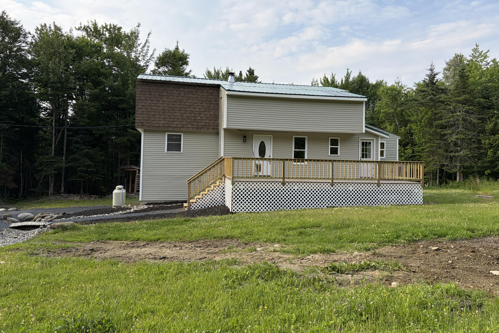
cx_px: 249
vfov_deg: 46.3
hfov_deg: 65.5
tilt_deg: +4.2
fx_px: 388
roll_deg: +0.4
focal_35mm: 28
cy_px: 144
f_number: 1.6
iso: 50
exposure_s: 1/1848
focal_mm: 5.96
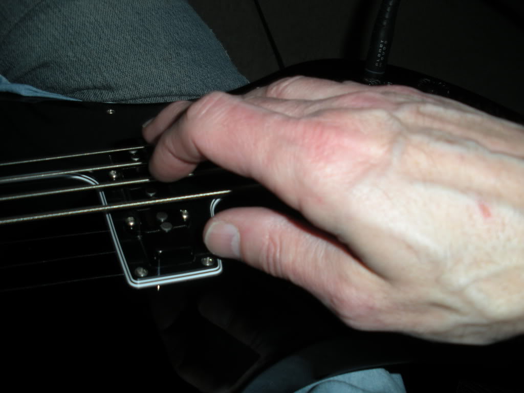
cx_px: 262
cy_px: 196
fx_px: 545
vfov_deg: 39.7
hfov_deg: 51.4
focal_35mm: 36
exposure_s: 1/60
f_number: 3.5
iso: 64
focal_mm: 6.3
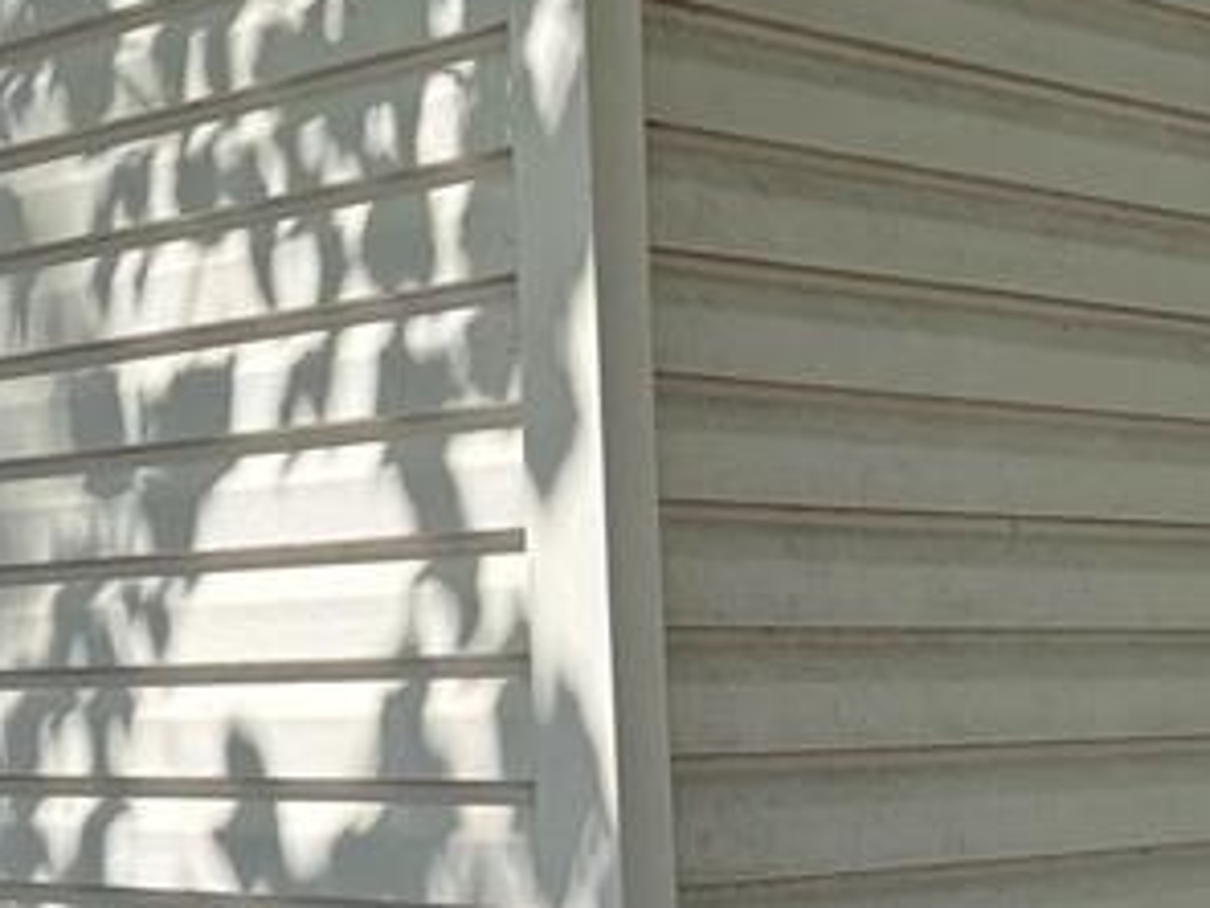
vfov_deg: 17.8
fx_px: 2901
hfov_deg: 21.7
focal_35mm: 83
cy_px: 528
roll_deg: +2.5
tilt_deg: +1.9
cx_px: -278
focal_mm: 6.76
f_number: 1.78
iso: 80
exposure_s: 1/1522
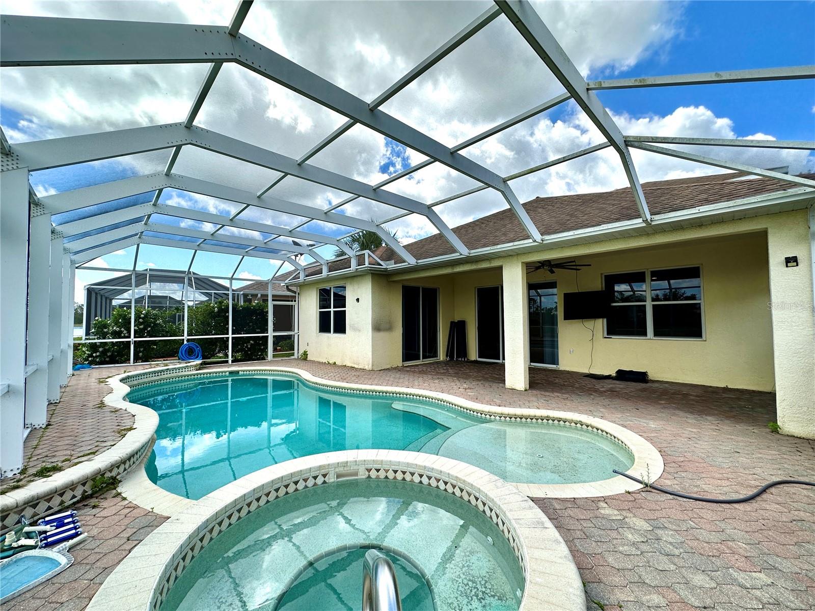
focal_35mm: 14
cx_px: 408
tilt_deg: +2.2
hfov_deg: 102.1
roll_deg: +0.5
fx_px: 330
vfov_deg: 85.7
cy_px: 306
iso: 40
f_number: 2.2
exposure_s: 1/812
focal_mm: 2.22
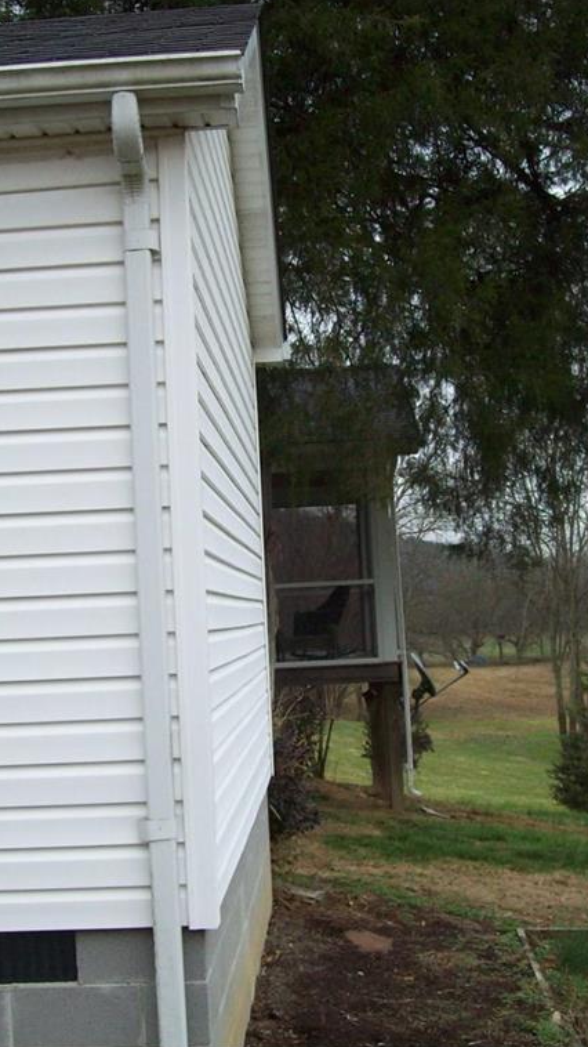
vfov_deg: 39.2
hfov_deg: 22.6
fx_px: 1470
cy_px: 522
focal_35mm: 53
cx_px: 239
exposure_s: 1/145
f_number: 2.7
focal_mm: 6
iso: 80
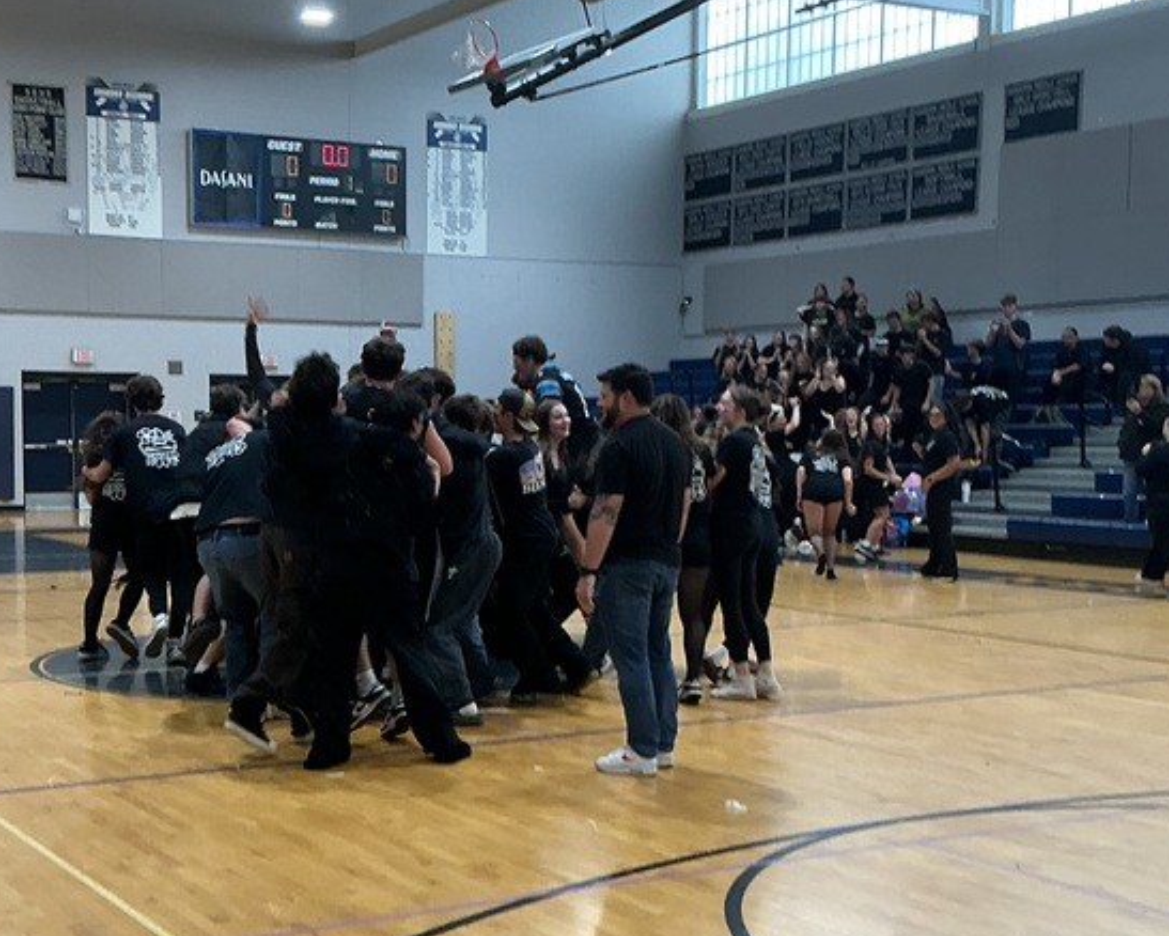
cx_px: 447
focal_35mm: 53
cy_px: 573
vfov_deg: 28.5
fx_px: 1834
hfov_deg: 35.2
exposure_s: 1/60
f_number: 1.8
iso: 64
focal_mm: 3
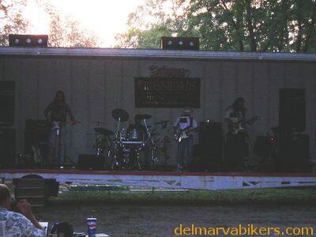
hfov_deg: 25.3
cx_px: 158
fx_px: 703
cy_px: 118
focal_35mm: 77
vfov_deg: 19.1
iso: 118
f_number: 4.2
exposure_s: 1/60.1
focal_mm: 12.7
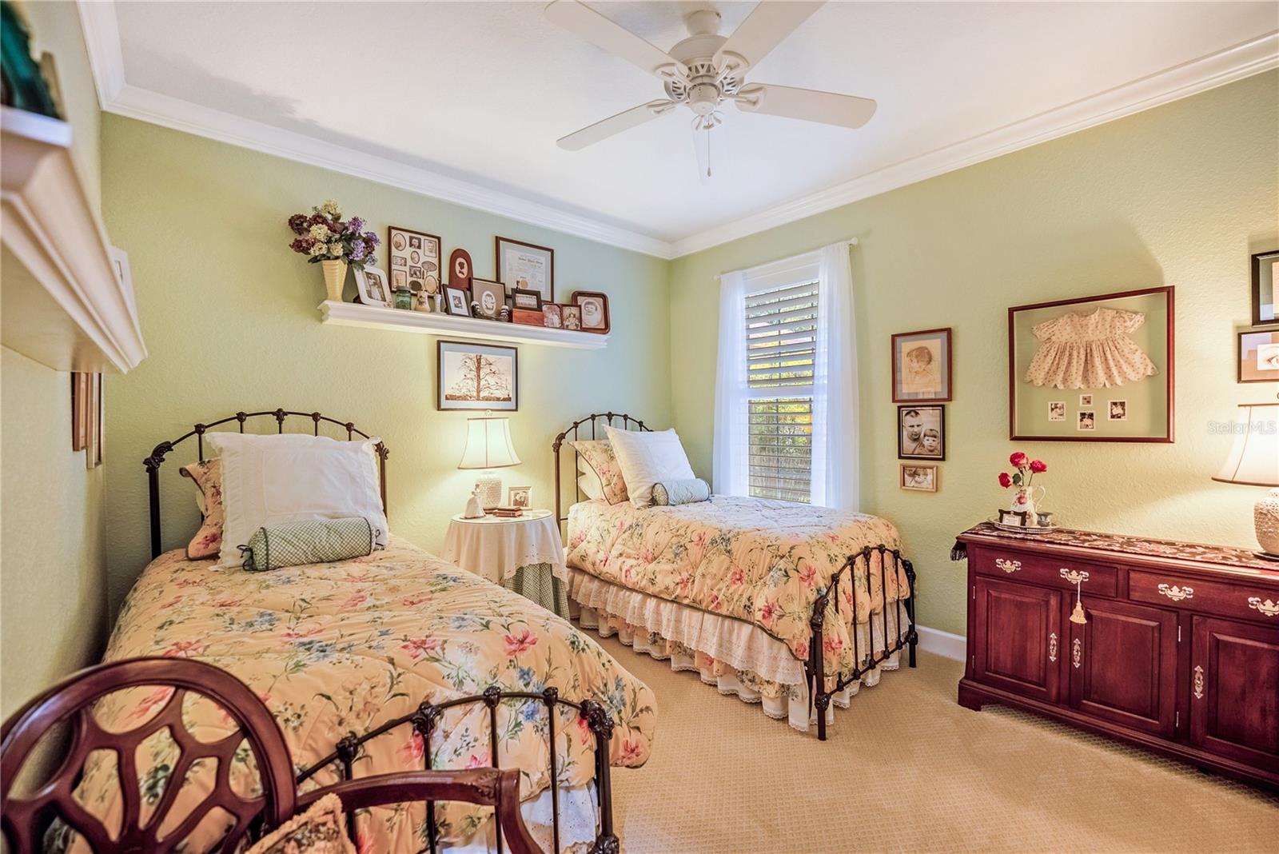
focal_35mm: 14
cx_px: 640
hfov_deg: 104.2
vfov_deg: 81.3
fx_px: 498
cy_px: 427
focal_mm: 14
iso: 1600
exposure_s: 1/2500
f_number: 3.5
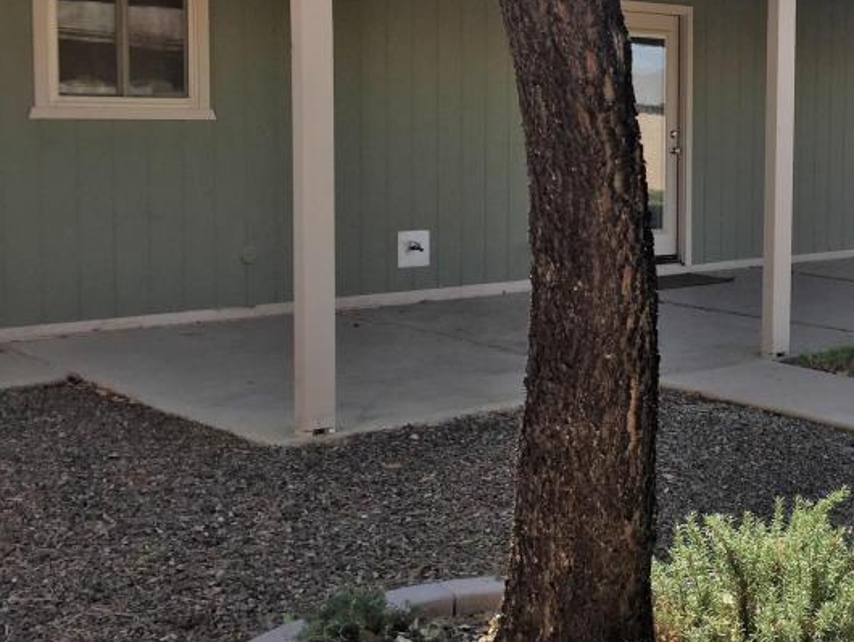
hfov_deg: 33.1
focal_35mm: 56
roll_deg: -0.6
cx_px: 720
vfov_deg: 25.9
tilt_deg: -2.9
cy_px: 200
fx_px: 1382
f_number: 2.2
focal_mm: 4.15
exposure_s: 1/1163
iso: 32
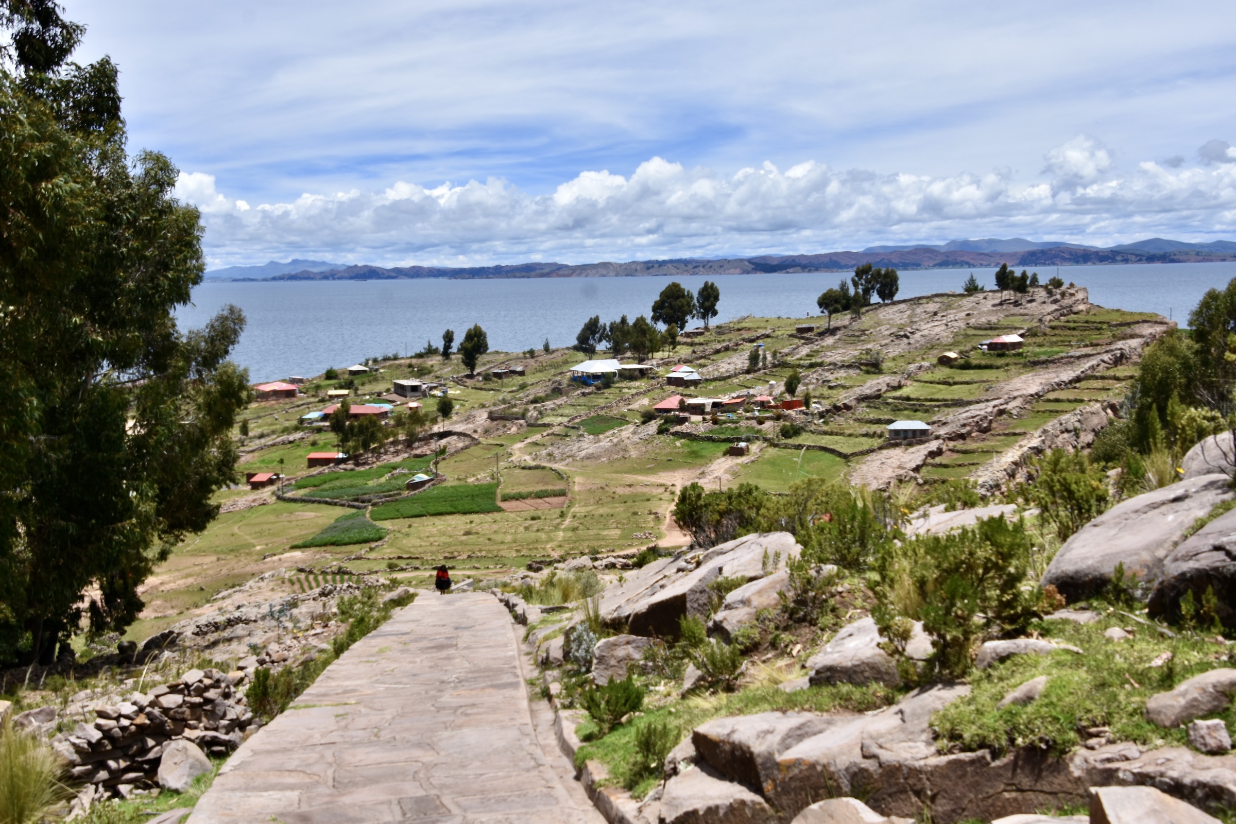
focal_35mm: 40
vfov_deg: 33.0
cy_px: 412
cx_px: 618
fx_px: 1390
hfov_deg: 47.9
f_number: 8
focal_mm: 27
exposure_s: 1/500
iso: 140
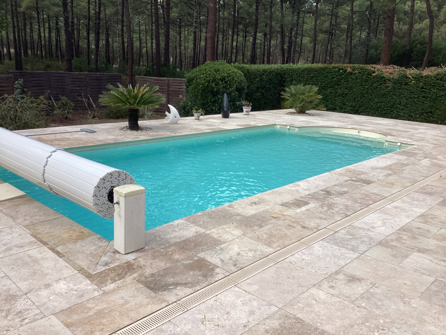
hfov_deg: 58.4
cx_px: 223
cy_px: 168
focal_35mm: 31
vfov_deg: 45.4
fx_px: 399
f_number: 2.4
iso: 25
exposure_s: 1/970
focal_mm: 3.3
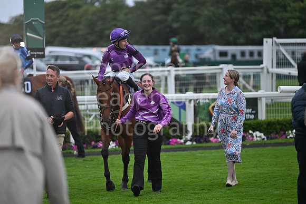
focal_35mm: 200
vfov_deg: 6.9
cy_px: 102
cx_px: 153
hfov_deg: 10.3
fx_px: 1700
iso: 3200
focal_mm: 200
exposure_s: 1/400
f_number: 2.8
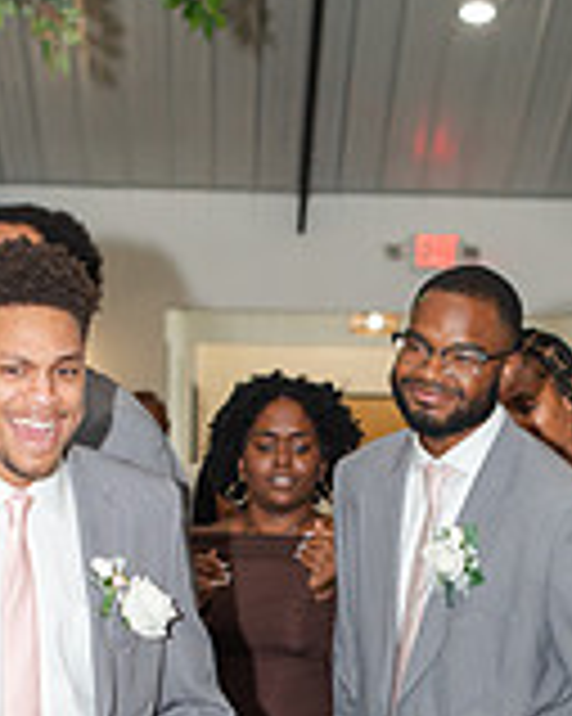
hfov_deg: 11.6
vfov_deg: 14.3
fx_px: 2817
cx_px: 455
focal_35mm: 133
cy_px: 662
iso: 800
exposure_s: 1/200
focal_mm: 50
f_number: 3.2
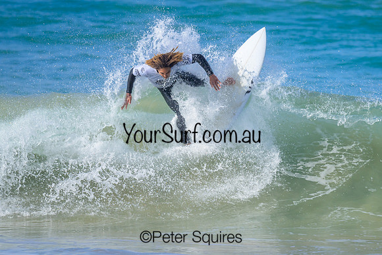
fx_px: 11658
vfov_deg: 1.3
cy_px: 133
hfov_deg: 1.9
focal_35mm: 1098
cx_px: 232
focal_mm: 800
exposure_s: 1/2000
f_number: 6.3
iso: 360
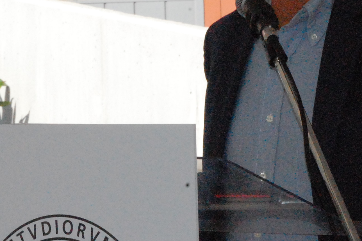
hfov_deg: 6.5
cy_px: 106
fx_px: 3165
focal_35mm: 315
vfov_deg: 4.4
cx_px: 80
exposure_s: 1/500
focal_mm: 90
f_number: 25
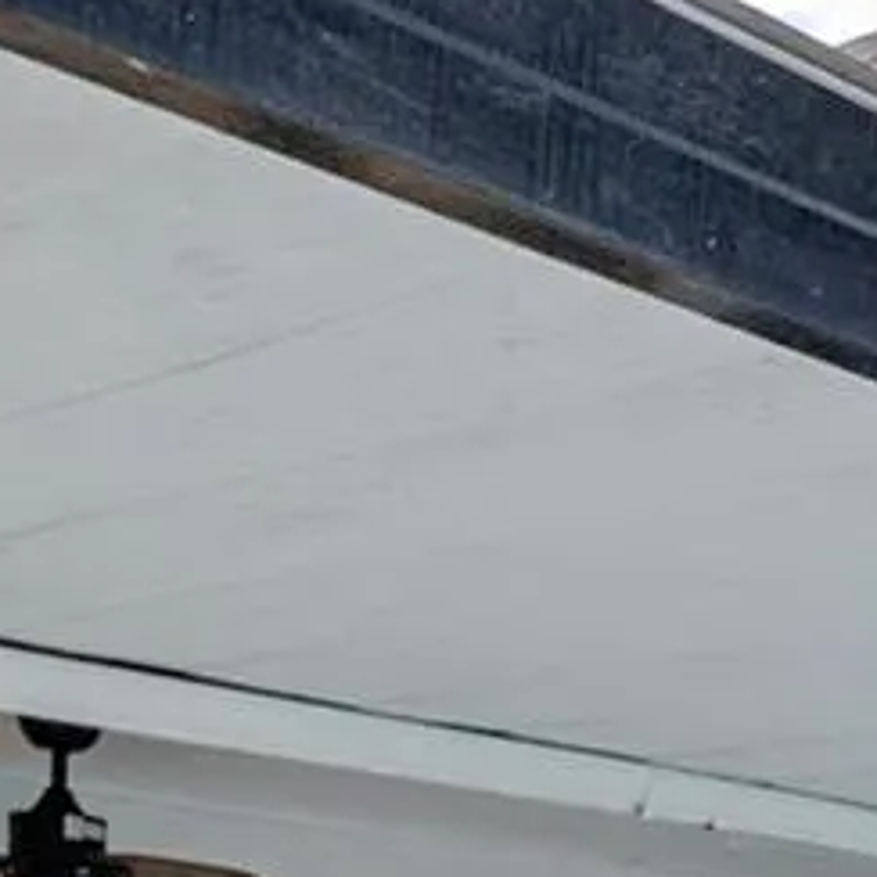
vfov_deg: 16.6
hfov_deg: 17.5
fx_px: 2631
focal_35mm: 92
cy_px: 1452
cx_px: 1200
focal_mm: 11
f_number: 4
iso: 250
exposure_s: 1/60
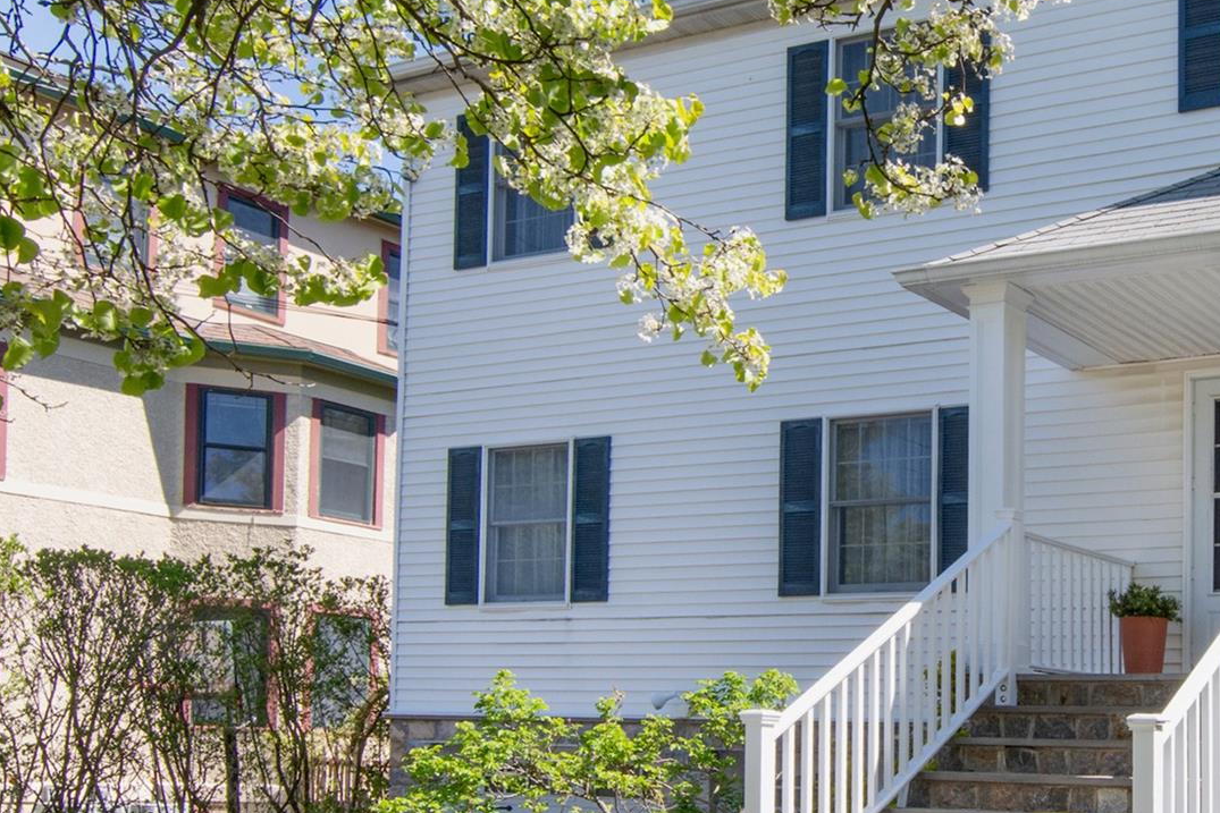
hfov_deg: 46.2
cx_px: 960
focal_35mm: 40
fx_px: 1356
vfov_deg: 33.4
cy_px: 376
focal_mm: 14
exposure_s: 1/200
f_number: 14
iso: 400
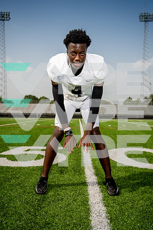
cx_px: 76
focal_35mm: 35
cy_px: 115
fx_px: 223
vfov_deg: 54.4
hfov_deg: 37.9
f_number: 4.5
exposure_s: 1/1250
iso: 100
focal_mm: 35
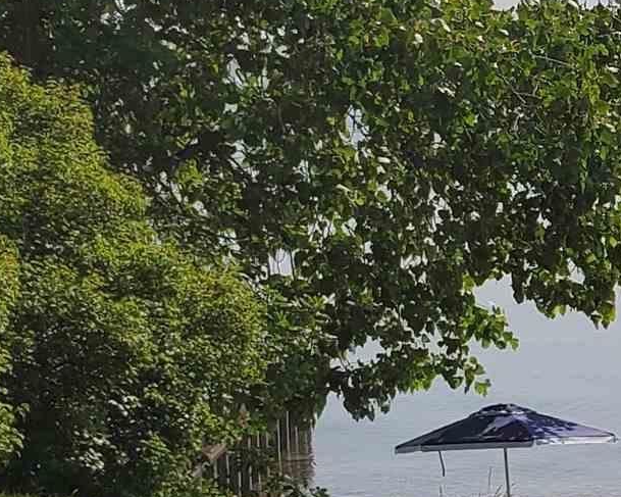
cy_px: 542
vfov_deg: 11.9
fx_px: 2352
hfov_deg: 13.3
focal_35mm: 128
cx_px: 1165
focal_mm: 4.3
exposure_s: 1/3502
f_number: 2.4
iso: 50
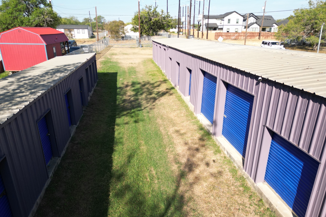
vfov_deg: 51.2
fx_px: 226
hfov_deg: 71.5
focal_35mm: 25
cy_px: 121
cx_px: 163
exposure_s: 1/2500
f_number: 1.7
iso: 200
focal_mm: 6.72
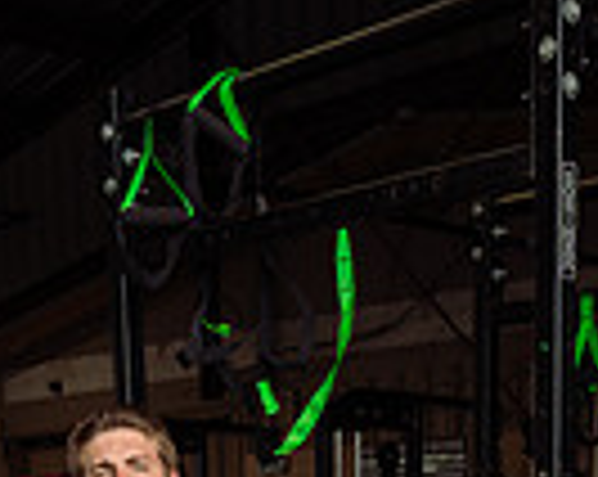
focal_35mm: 89
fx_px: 1573
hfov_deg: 21.5
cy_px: 999
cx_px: 360
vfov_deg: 14.1
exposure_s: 1/250
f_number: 4.5
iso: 200
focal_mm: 28
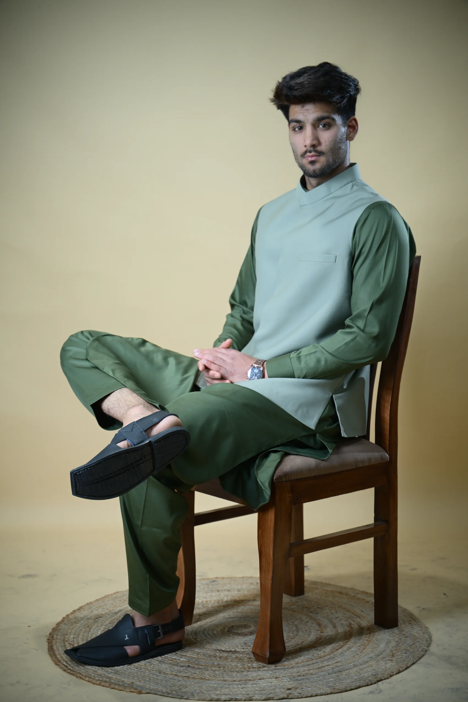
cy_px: 351
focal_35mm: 75
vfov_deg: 27.0
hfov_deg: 18.2
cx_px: 234
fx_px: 1462
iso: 200
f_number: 2.8
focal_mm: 75
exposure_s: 1/125
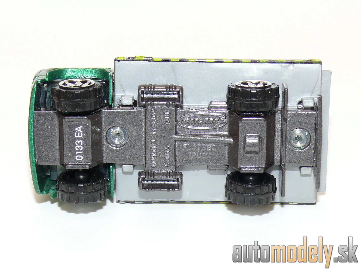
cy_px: 136
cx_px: 180
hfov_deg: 19.3
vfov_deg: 14.5
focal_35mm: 102
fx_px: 1064
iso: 100
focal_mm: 13.3
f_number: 4
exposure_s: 1/30
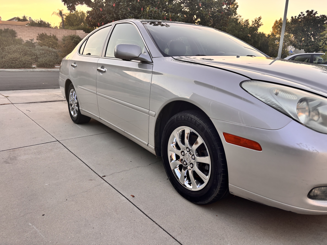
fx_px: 246
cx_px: 164
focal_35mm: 26
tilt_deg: -16.8
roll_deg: -1.2
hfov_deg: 67.3
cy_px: 122
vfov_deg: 53.1
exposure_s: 1/169
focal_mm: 5.96
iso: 40
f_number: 1.6
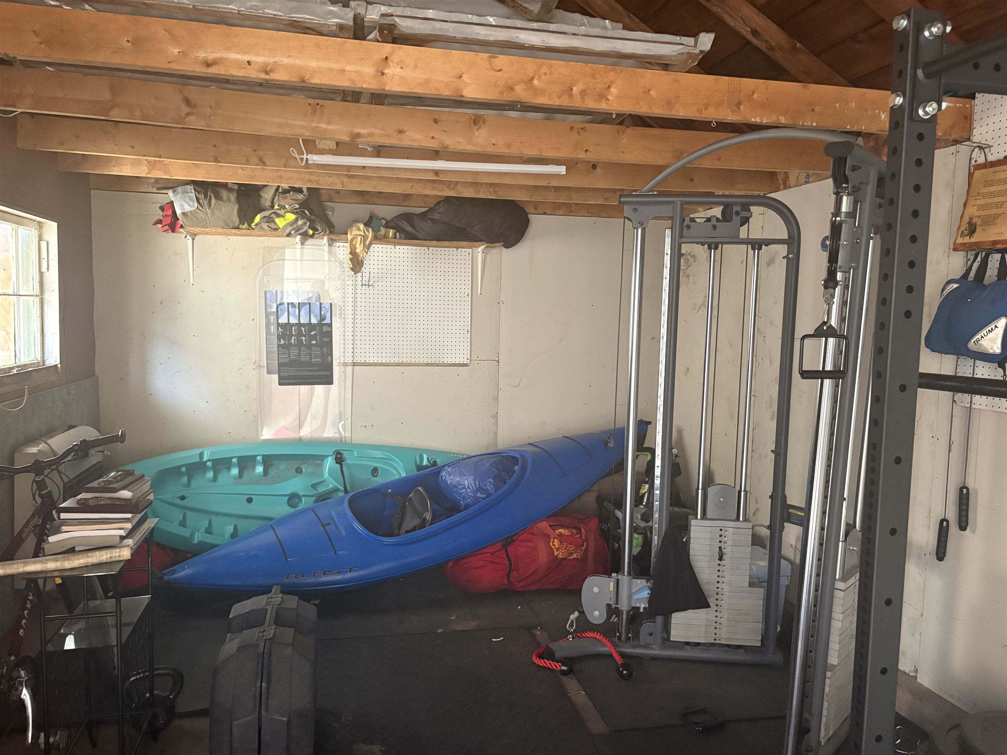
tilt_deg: -4.0
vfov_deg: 53.1
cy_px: 378
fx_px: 756
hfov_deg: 67.3
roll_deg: -0.8
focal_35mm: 26
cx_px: 504
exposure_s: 1/60
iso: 500
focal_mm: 5.96
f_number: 1.6
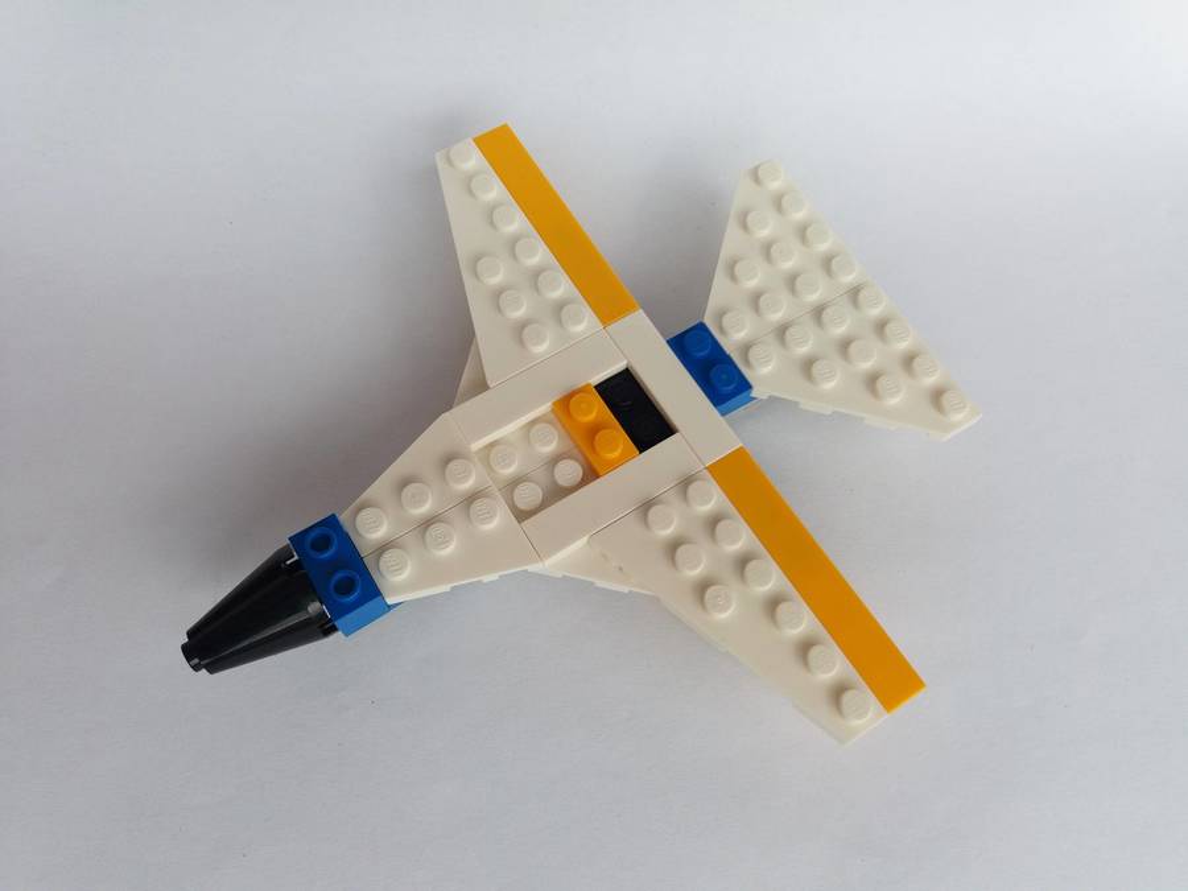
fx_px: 961
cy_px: 446
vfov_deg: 49.7
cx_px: 594
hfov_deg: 63.4
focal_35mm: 28
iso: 64
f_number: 1.9
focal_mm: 3.7
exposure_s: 1/254
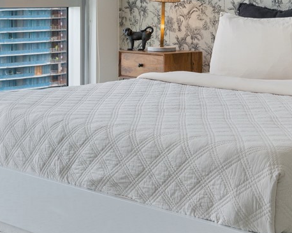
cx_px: 207
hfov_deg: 23.7
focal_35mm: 80
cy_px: 16
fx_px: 691
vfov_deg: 18.8
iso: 400
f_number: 8
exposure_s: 1/15
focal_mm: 23
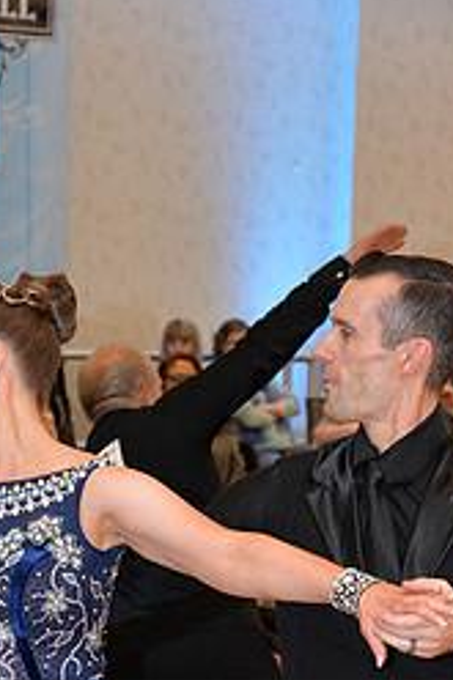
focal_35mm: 152
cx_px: 141
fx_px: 2873
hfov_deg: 9.0
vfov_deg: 13.2
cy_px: 773
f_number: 5
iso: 3200
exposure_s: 1/250
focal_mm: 65
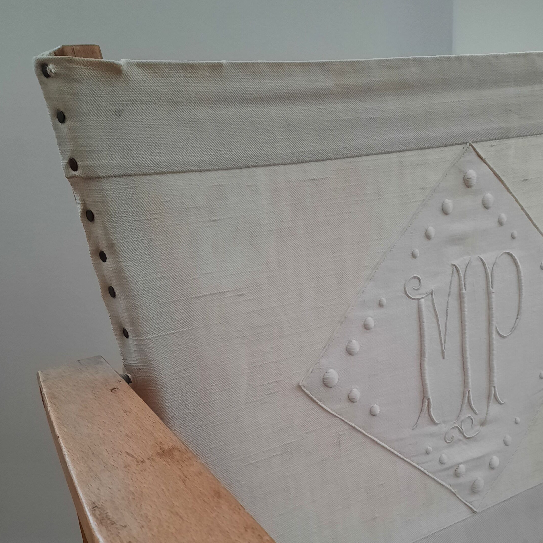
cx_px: 371
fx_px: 728
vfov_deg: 40.1
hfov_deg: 40.3
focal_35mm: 41
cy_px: 388
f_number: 2
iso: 320
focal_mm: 4.6
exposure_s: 1/50
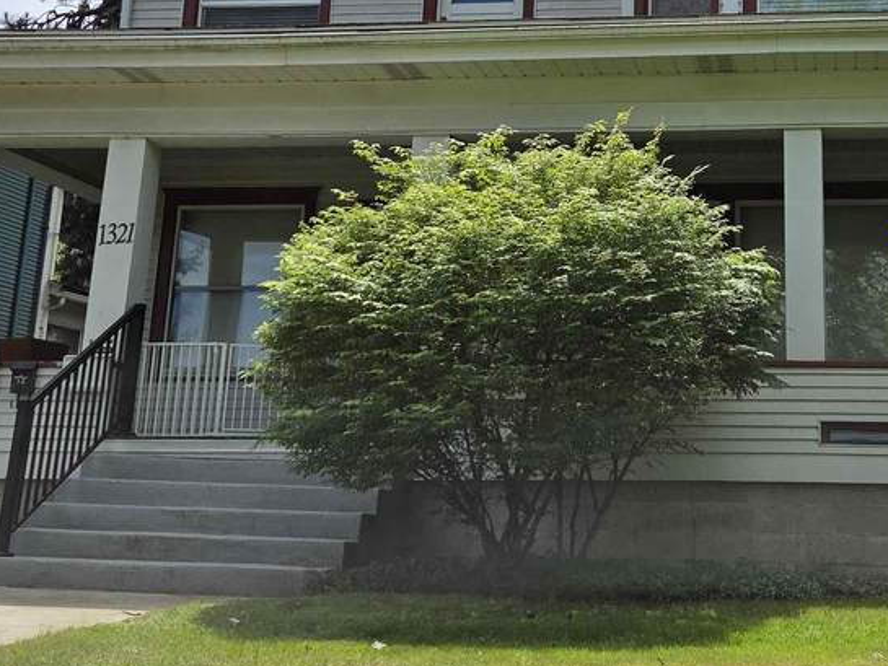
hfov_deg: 34.8
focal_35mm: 54
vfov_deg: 26.7
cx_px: 670
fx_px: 1386
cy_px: 168
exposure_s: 1/7891
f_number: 1.8
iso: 64
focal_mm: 5.4
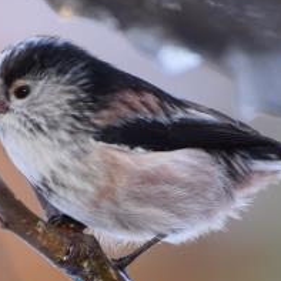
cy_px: 221
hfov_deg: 1.6
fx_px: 9965
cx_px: 66
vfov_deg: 1.6
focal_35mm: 1085
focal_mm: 280
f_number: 5.6
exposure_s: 1/400
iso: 400
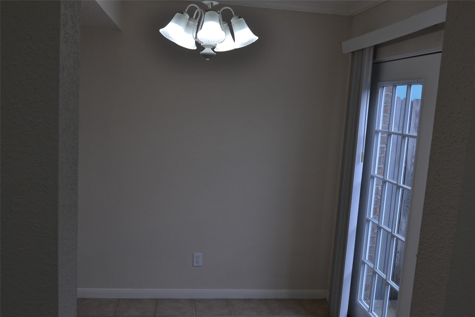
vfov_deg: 43.6
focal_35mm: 30
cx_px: 238
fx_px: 396
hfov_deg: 61.9
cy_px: 158
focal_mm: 20
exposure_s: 1/125
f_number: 5.6
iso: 280
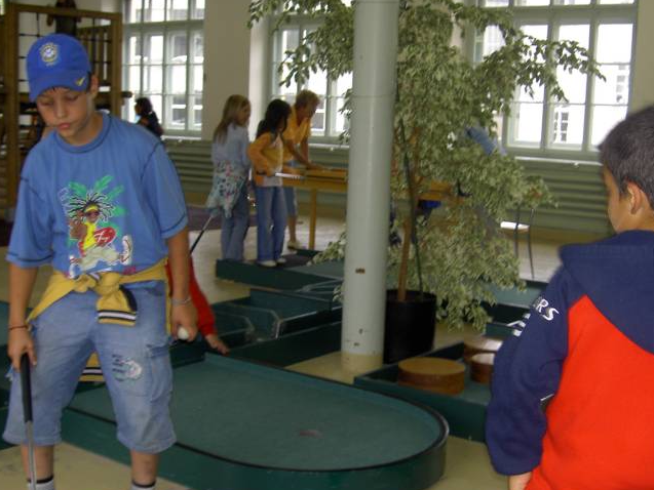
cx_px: 333
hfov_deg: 38.9
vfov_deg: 29.6
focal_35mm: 49
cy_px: 287
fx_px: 926
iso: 100
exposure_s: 1/60
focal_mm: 8
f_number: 2.8
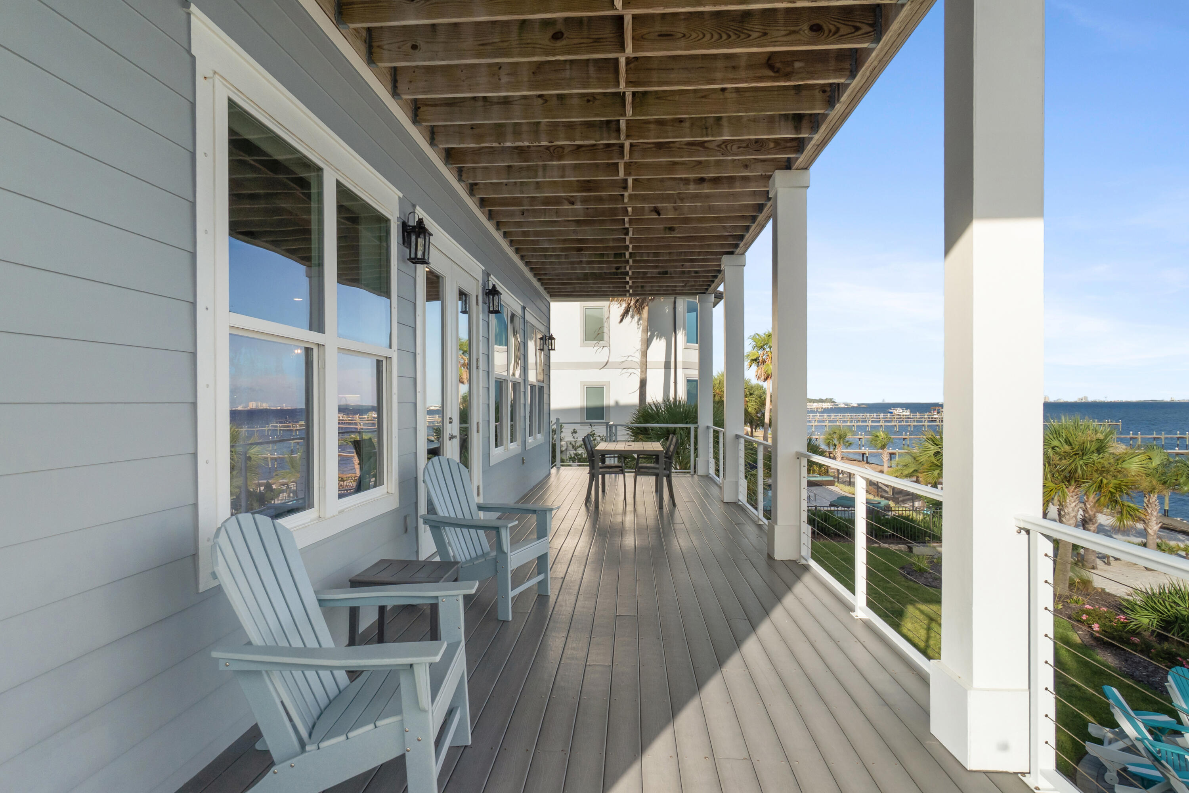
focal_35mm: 19
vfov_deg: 64.6
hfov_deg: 86.9
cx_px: 594
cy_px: 396
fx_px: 627
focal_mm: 13
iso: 500
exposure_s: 1/640
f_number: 9
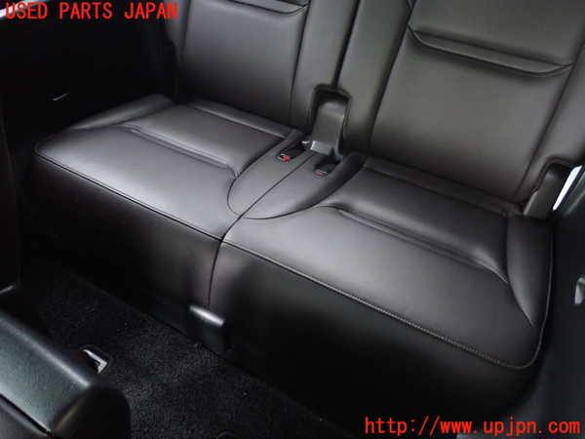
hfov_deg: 69.4
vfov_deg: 54.9
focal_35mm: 25
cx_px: 292
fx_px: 422
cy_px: 220
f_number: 2
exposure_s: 1/20
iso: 800
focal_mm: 4.5
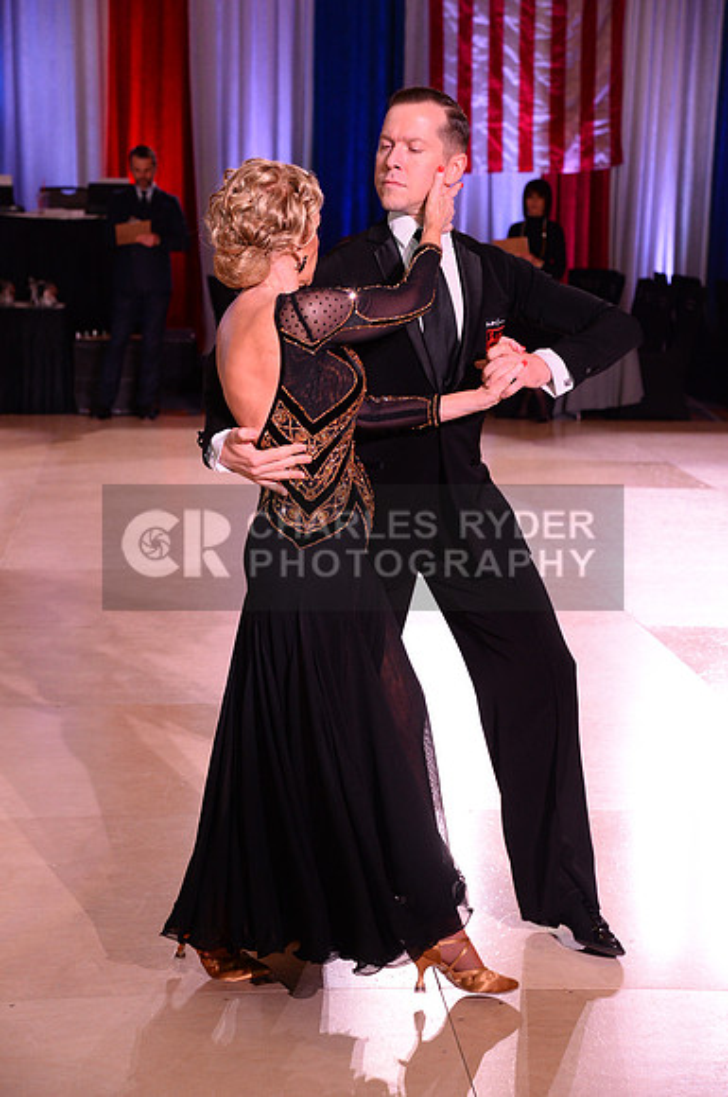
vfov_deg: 27.0
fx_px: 2282
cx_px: 364
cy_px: 548
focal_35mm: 75
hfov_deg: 18.1
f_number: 6.3
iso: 2500
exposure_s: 1/250
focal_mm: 75
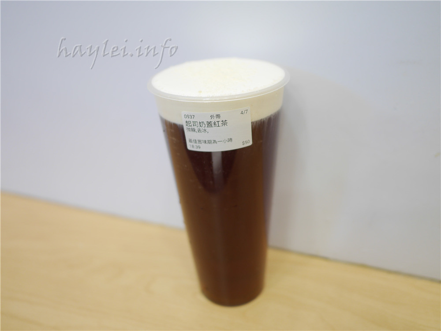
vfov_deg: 46.8
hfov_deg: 60.0
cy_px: 166
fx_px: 382
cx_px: 220
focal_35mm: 30
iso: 200
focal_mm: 15
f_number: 1.7
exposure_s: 1/80
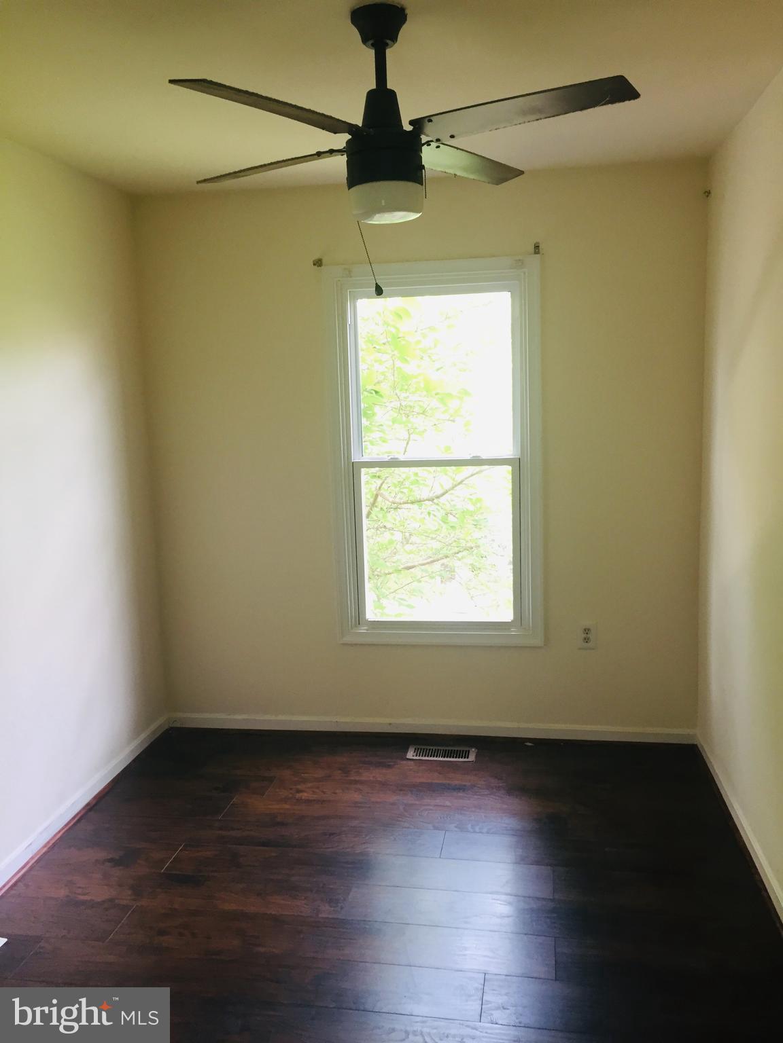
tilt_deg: -8.7
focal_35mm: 29
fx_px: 875
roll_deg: +3.0
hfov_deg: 48.2
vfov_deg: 61.7
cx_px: 392
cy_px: 522
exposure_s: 1/30
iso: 80
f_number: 2.2
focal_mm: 4.15
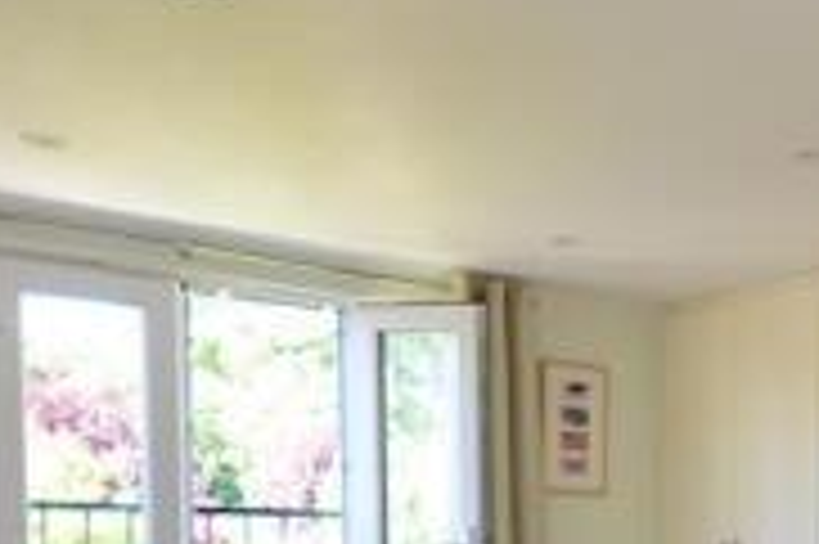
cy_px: 593
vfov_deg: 23.5
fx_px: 1227
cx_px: 1134
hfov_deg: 28.3
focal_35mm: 54
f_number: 5
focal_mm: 10
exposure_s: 1/30
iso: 200
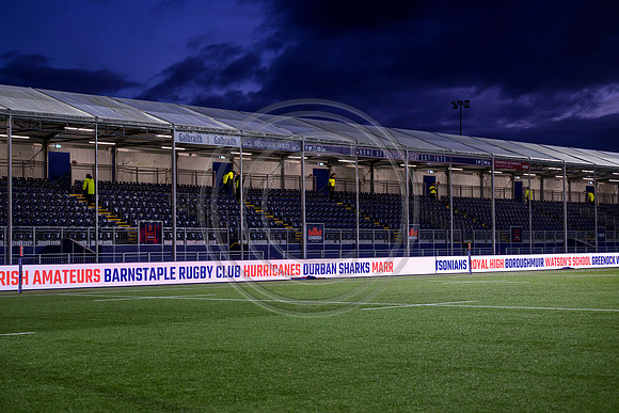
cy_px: 206
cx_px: 310
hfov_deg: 28.8
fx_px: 1204
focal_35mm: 70
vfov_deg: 19.5
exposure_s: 1/250
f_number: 3.2
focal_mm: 70
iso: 800
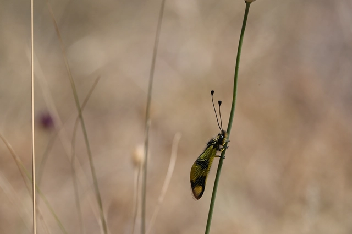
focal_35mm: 400
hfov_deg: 5.2
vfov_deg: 3.4
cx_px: 176
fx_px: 3906
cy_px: 117
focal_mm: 400
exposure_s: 1/1250
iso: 1100
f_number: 14
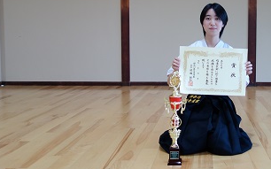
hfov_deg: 41.8
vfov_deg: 27.8
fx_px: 340
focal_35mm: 46
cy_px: 58
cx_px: 212
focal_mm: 10.4
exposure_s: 1/100
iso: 125
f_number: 2
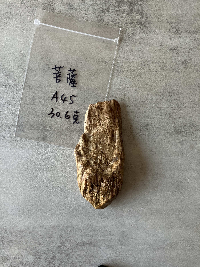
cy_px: 134
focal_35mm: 28
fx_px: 216
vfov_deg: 63.4
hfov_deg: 49.7
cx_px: 100
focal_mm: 3.99
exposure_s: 1/121
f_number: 1.8
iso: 80
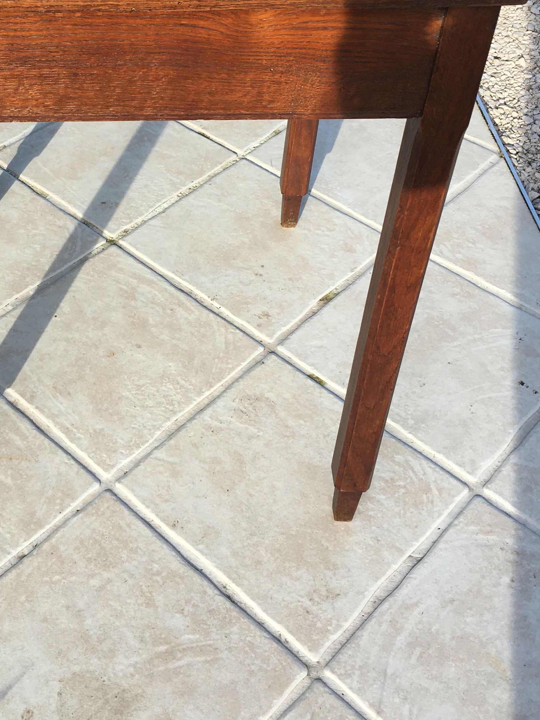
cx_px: 111
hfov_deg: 30.2
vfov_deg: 39.7
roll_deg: +0.6
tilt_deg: -39.8
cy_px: 218
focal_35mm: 47
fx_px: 978
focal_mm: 4.15
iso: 25
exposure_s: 1/460
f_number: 2.2
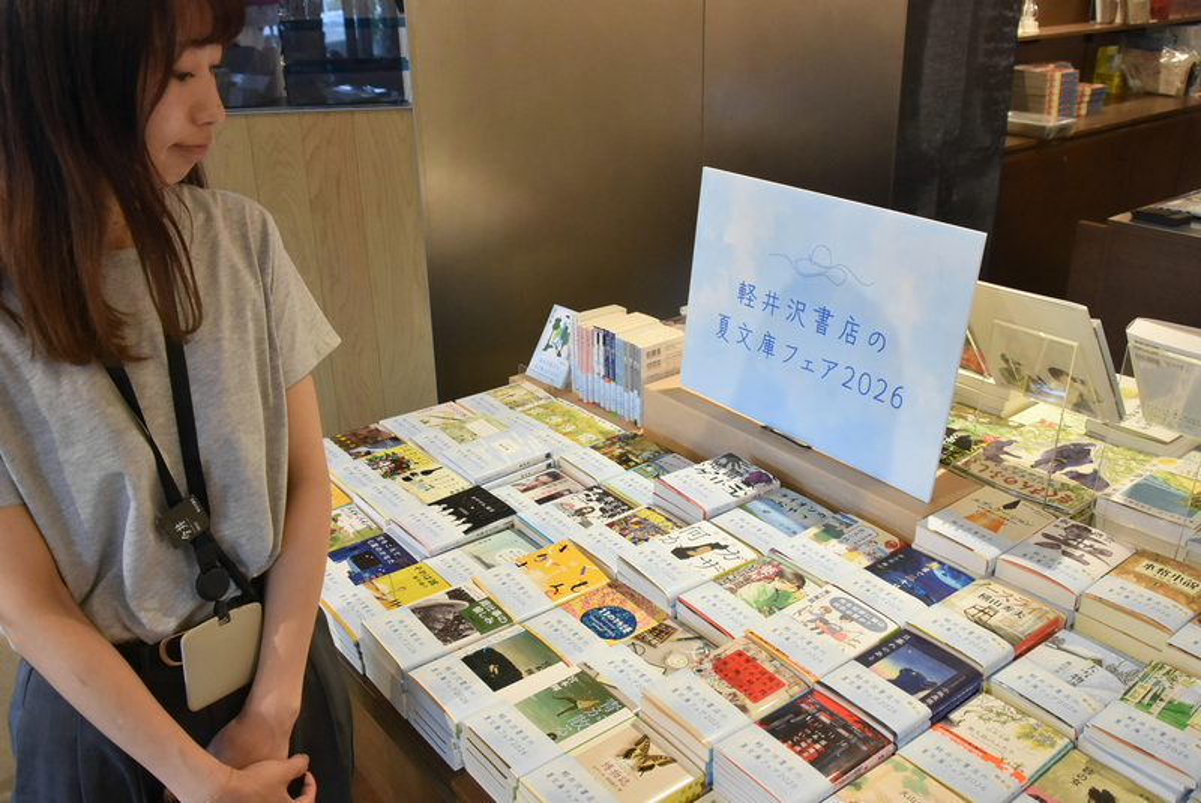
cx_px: 600
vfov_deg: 41.8
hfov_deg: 59.4
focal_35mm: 32
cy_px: 402
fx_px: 1052
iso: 1250
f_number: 6.3
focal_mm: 21
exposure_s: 1/160
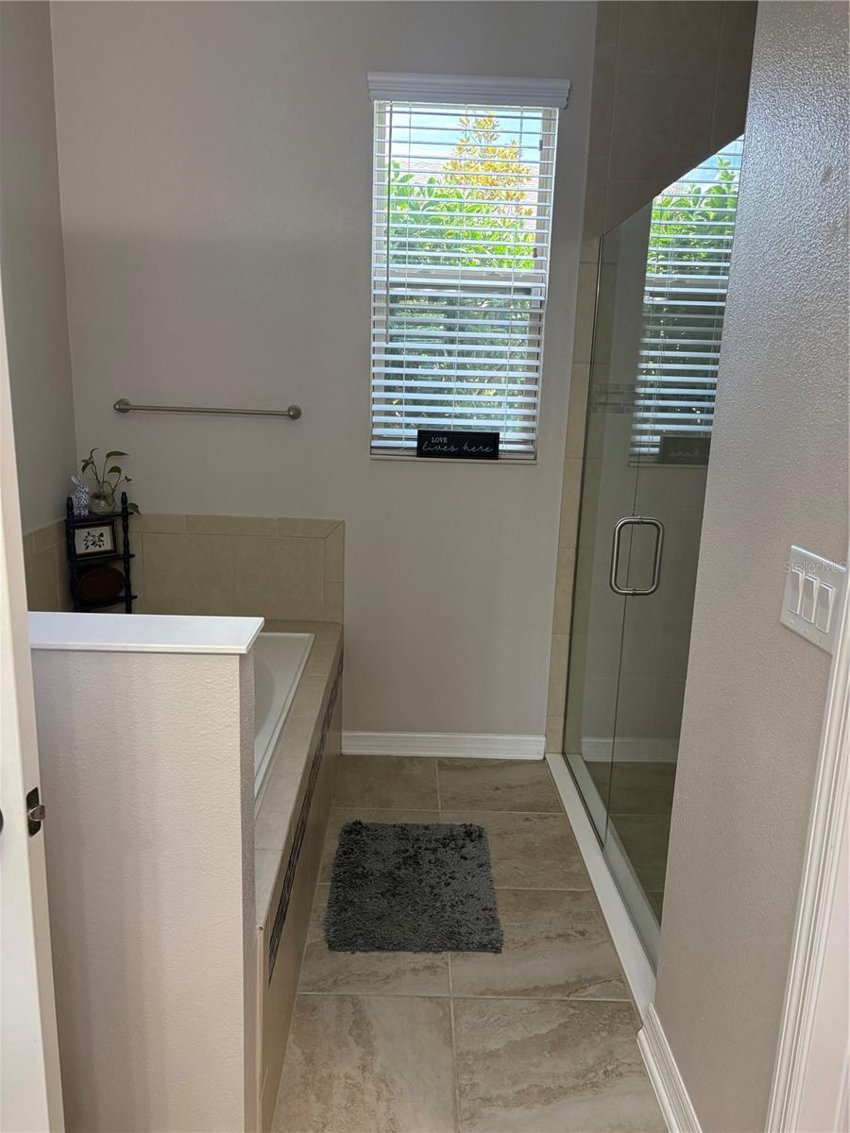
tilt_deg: -12.6
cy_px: 566
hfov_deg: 53.1
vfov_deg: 67.3
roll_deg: -2.2
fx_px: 851
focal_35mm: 26
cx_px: 425
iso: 160
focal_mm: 5.96
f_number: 1.6
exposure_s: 1/120
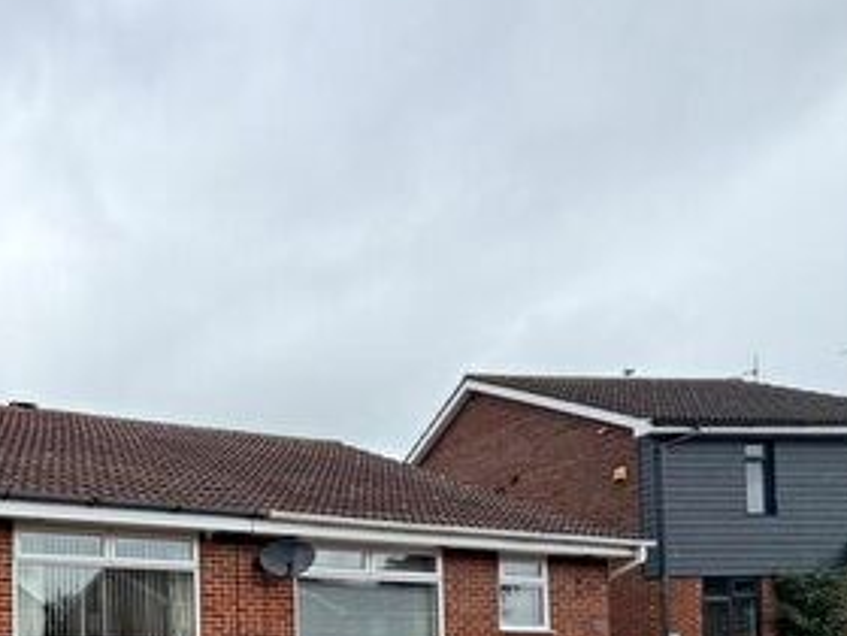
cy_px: 698
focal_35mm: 35
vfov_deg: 35.0
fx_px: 856
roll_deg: -0.2
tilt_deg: +1.8
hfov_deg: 41.9
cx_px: -82
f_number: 2.2
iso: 32
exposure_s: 1/770
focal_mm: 2.22
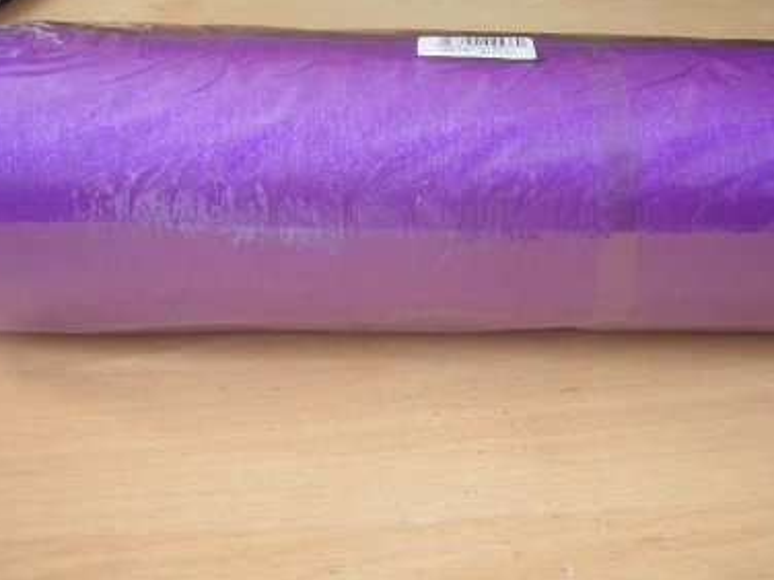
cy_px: 222
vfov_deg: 29.6
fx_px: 1096
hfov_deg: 38.6
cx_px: 494
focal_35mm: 49
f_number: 2.6
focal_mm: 4.7
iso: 50
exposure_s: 1/34.4
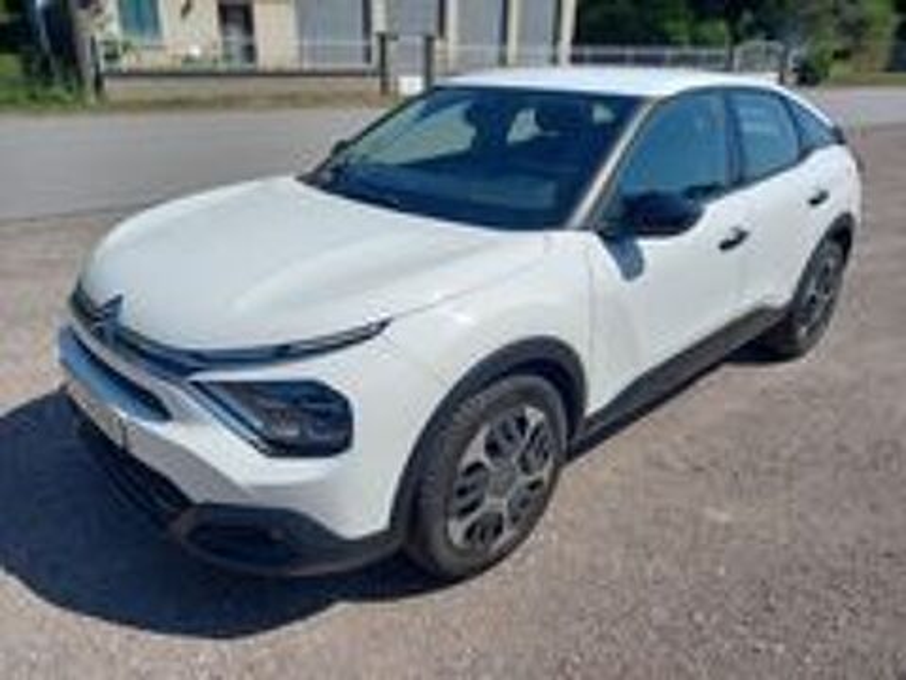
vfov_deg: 54.9
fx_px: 654
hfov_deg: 69.4
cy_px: 340
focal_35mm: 25
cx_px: 453
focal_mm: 4.6
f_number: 2
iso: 25
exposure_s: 1/1302
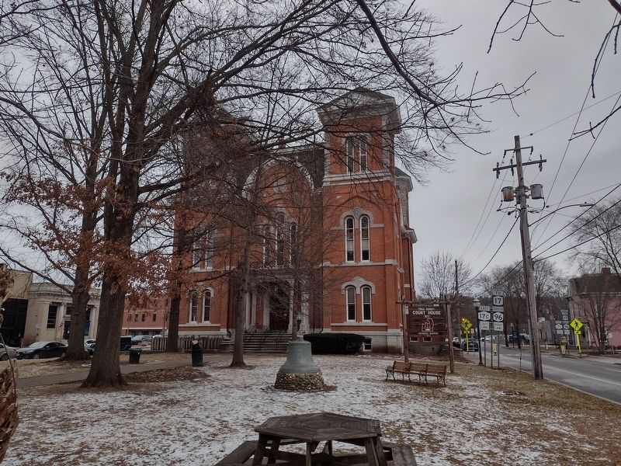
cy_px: 233
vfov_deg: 51.4
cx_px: 310
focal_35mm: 27
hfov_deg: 65.3
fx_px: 484
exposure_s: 1/181
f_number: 1.7
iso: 100
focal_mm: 4.71
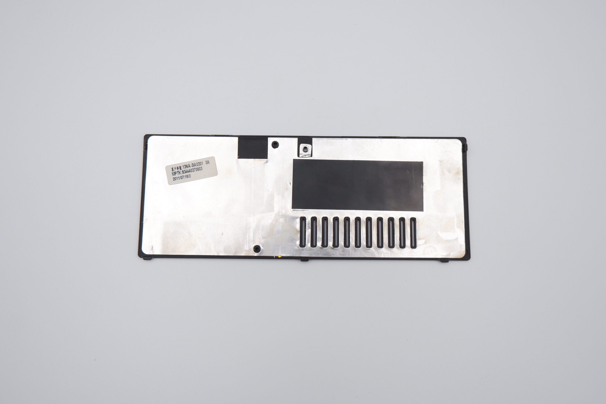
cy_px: 202
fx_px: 438
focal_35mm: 26
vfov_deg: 49.6
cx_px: 303
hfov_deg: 69.4
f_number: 6.4
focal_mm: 17.5
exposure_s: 1/400
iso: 800
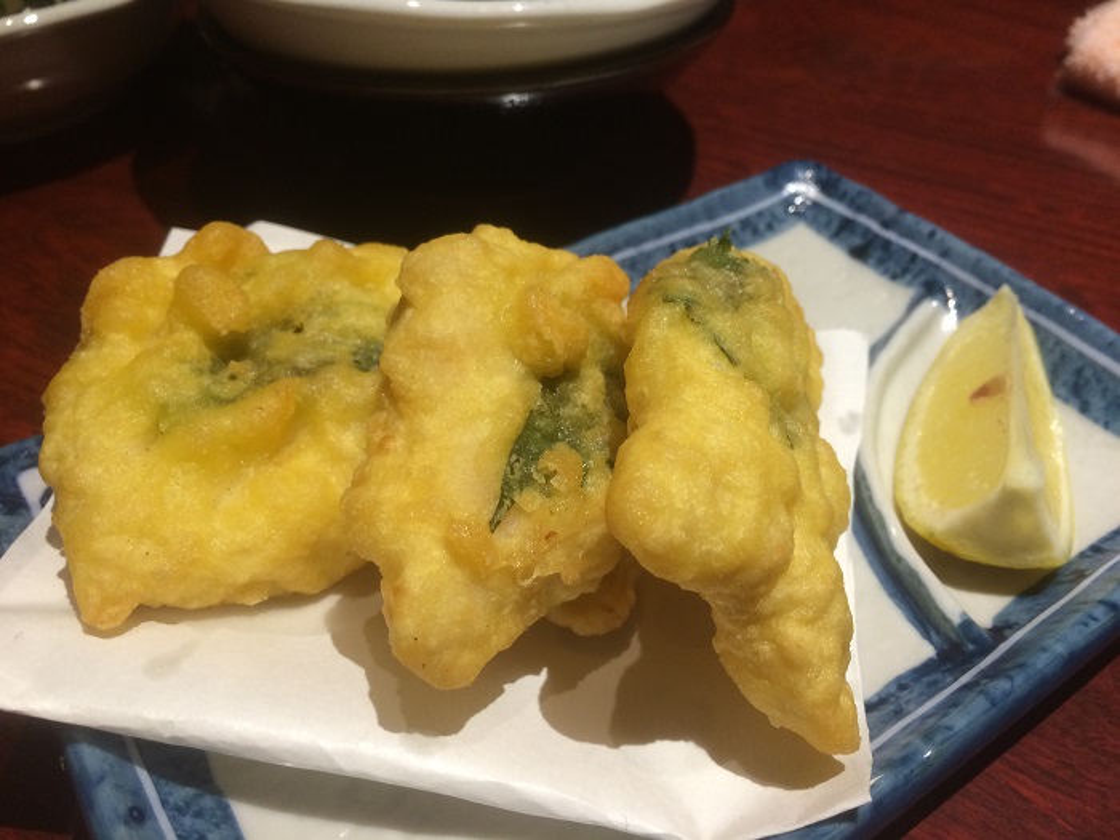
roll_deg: -2.0
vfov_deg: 48.2
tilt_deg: -42.2
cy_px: 420
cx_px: 560
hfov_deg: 61.7
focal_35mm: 29
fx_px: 938
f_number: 2.2
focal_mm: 4.15
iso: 80
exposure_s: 1/30
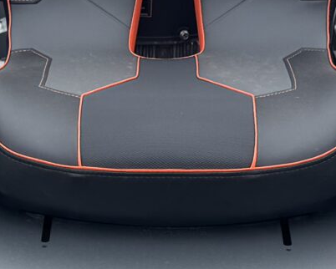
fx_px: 1482
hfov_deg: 12.9
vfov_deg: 10.1
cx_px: 66
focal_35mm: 149
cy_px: 384
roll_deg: +3.3
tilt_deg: -26.5
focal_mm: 6.76
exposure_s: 1/1767
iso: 80
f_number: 1.78
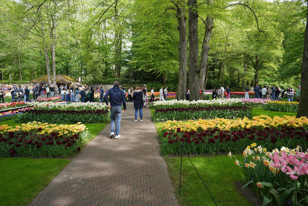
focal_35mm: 24
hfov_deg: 73.7
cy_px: 103
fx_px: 205
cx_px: 154
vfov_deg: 53.1
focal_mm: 24
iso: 100
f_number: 5.6
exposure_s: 1/100
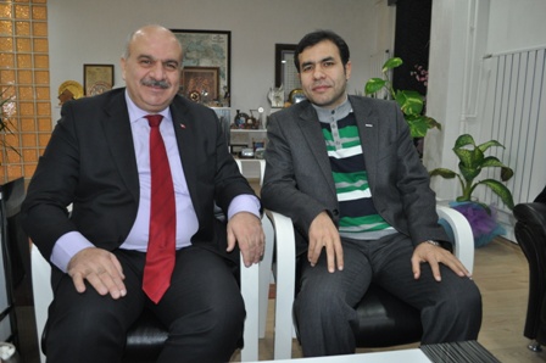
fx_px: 409
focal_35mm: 27
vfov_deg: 47.9
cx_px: 273
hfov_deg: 67.4
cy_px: 182
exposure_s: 1/60
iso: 800
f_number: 3.5
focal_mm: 18
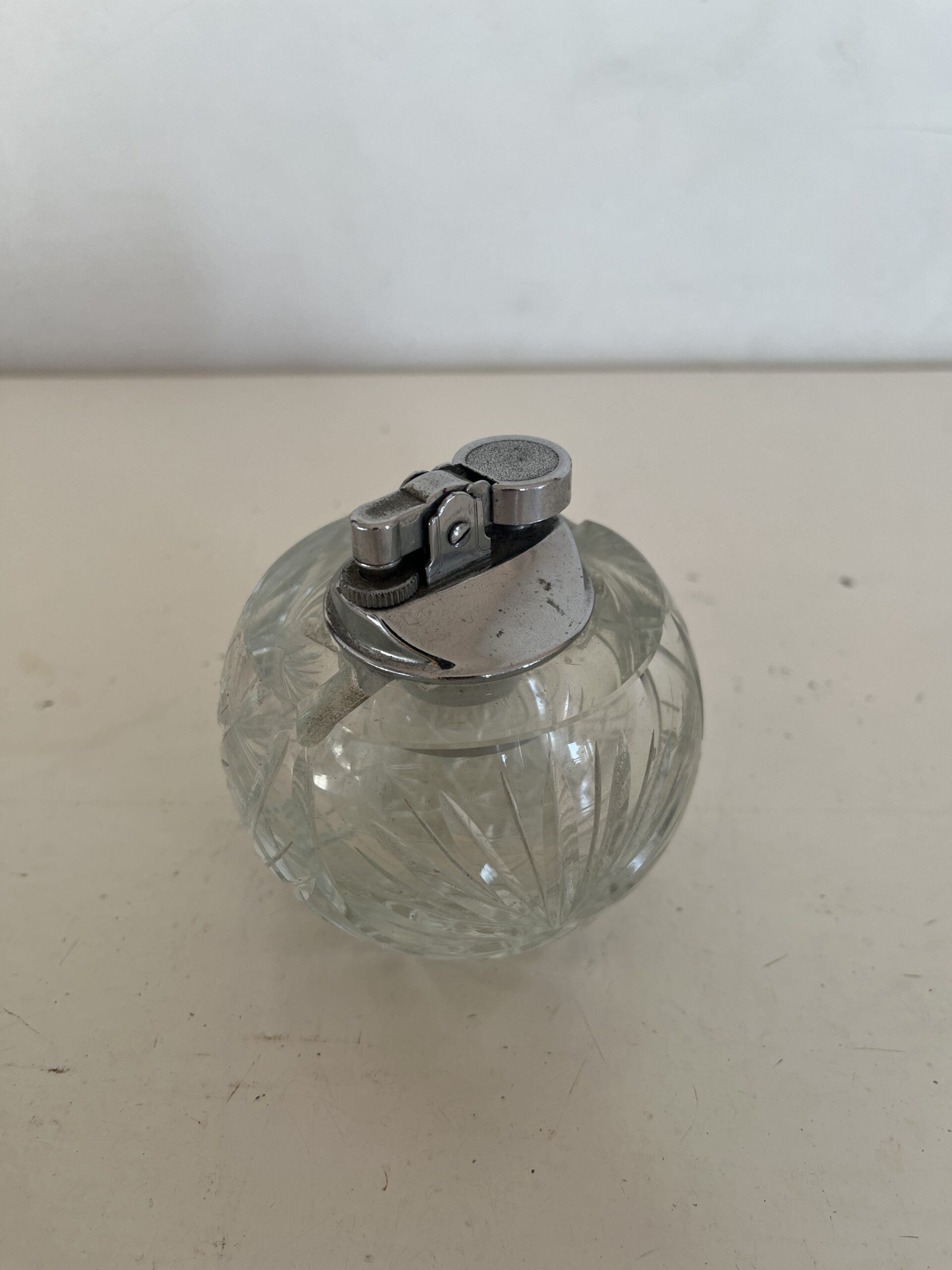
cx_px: 476
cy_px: 635
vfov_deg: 67.3
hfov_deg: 53.1
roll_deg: -0.1
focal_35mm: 26
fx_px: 953
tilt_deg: -36.8
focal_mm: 5.1
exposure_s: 1/122
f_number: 1.6
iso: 32
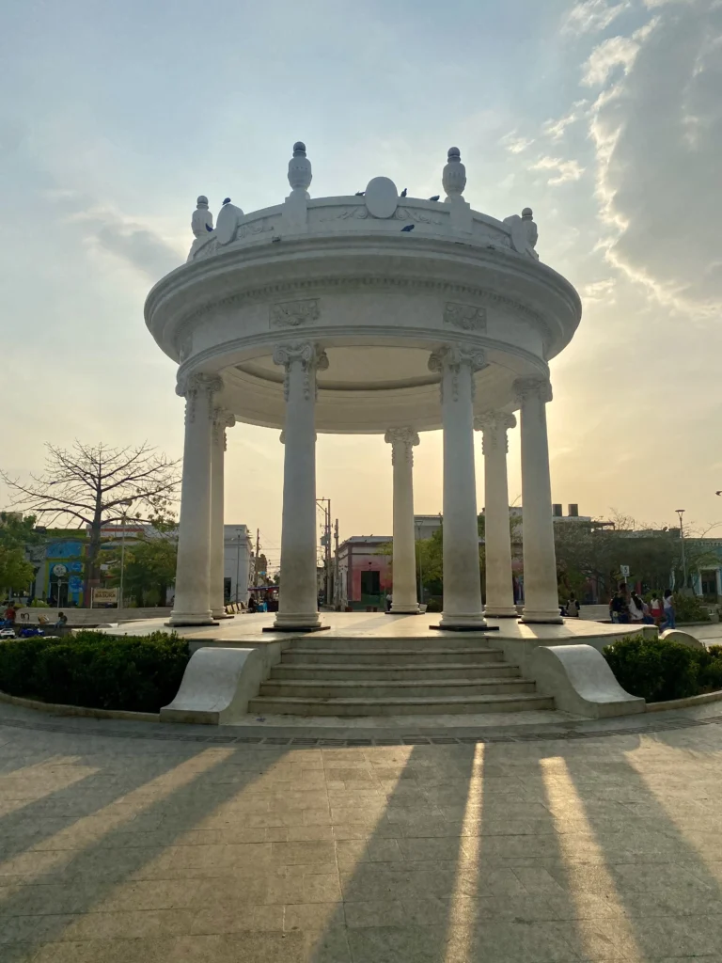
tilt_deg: +8.2
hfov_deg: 53.1
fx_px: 723
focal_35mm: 26
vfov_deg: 67.3
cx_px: 361
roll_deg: -0.1
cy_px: 482
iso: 32
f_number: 1.8
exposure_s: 1/6410
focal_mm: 4.25
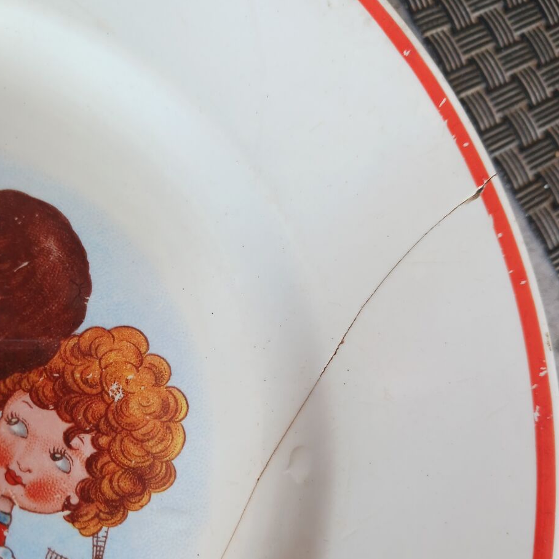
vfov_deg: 46.5
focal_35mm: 35
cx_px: 252
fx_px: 639
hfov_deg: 47.2
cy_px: 368
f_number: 1.8
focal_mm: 4
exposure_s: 1/50
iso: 80
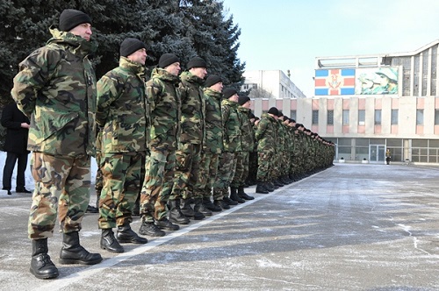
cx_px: 220
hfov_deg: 57.3
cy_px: 146
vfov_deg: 39.9
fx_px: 402
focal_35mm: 33
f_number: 10
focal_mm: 22
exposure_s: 1/400
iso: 800
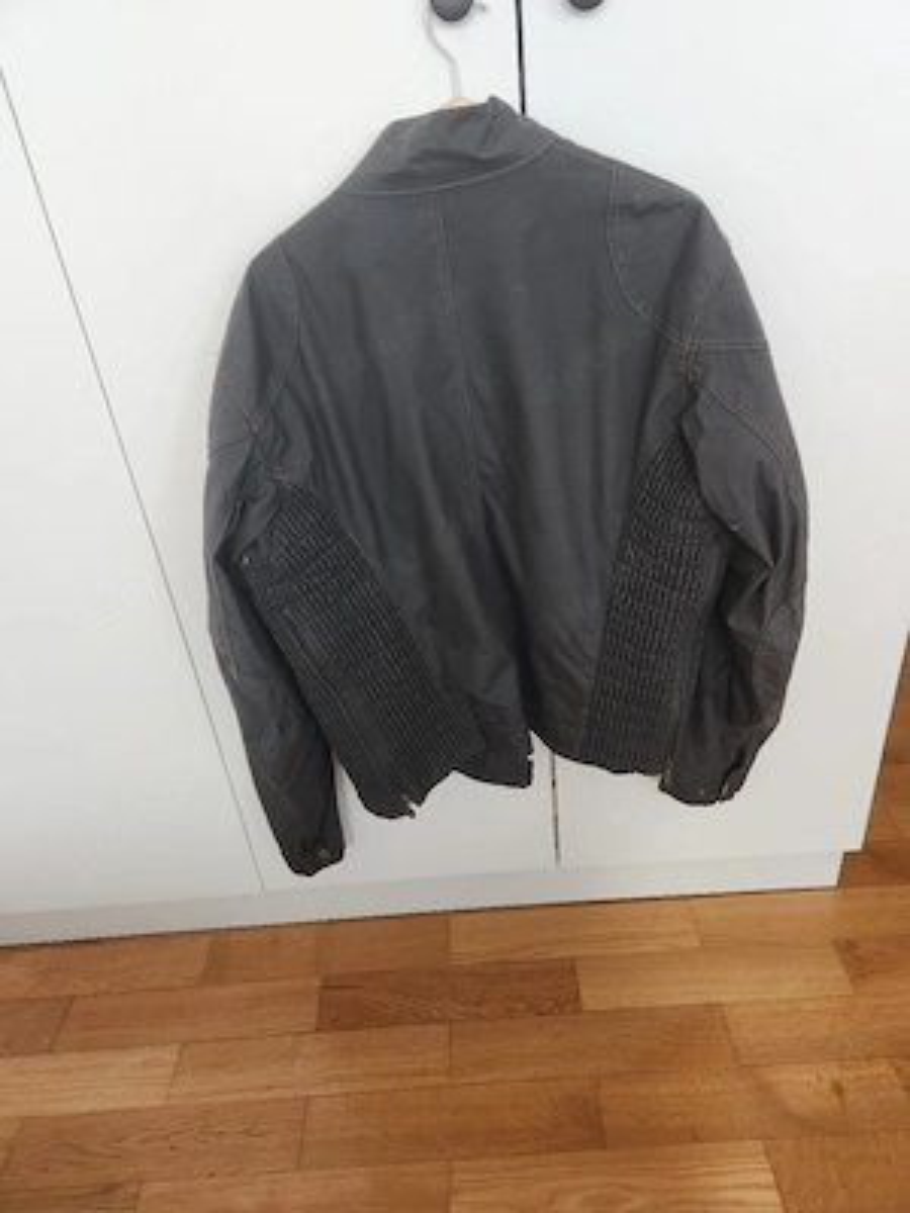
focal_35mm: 23
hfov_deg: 58.9
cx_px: 455
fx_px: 806
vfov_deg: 73.9
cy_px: 606
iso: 160
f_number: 1.8
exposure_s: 1/100
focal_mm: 5.4
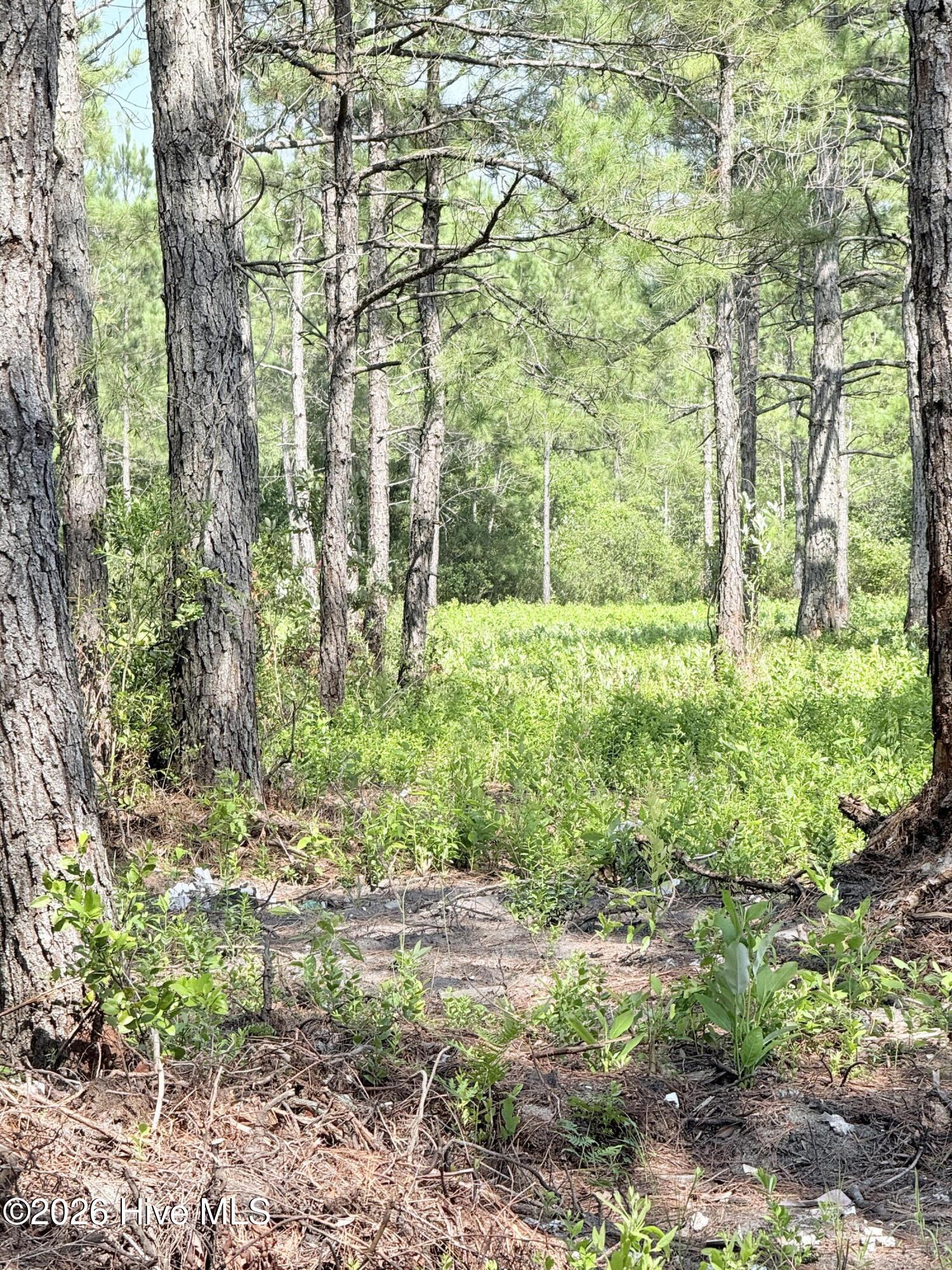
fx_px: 4400
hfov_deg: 12.3
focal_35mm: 120
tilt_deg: -1.0
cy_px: 635
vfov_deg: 16.4
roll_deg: -0.1
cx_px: 476
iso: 64
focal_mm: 15.66
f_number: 2.8
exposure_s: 1/572
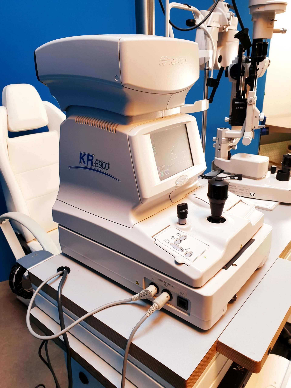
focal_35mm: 26
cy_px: 194
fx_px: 291
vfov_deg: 67.3
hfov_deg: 53.1
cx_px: 146
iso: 125
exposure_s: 1/50
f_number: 2.4
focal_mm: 4.3
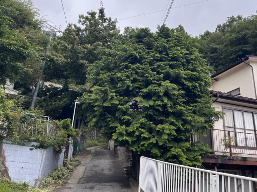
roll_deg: +0.5
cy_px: 80
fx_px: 275
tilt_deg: +22.8
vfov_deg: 38.6
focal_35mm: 37
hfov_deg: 49.8
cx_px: 156
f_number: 1.6
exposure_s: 1/761
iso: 50
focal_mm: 5.1
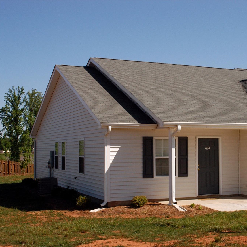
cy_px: 124
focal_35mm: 54
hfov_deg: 31.1
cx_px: 186
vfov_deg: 31.6
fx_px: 436
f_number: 11
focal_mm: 28
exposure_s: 1/500
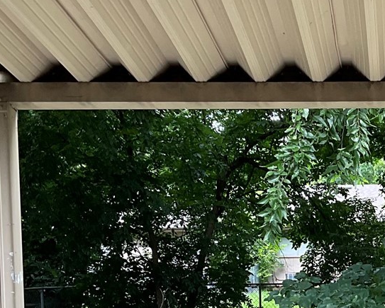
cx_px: 438
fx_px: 1140
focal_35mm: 100
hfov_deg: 18.4
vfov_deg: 15.0
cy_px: 336
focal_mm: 3
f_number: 1.8
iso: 16
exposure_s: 1/122
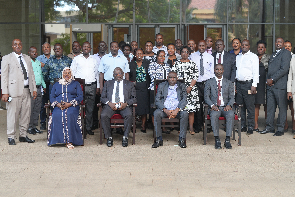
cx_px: 148
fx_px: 574
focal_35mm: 70
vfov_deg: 19.5
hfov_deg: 28.8
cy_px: 98
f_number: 4
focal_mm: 70
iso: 400
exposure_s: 1/160
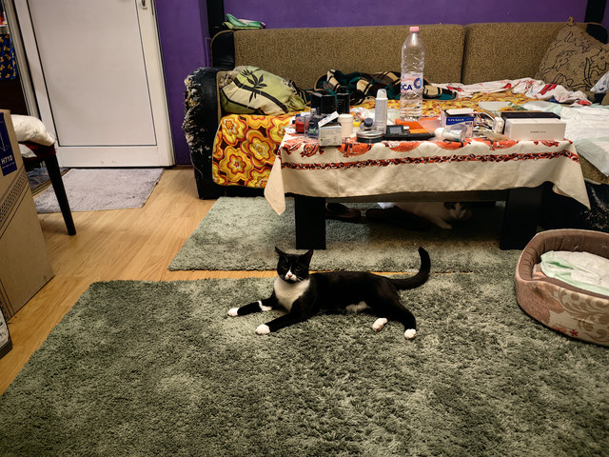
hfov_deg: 65.3
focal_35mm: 27
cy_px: 228
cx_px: 304
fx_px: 475
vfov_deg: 51.4
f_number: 1.4
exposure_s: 1/25
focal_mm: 5.75
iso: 320
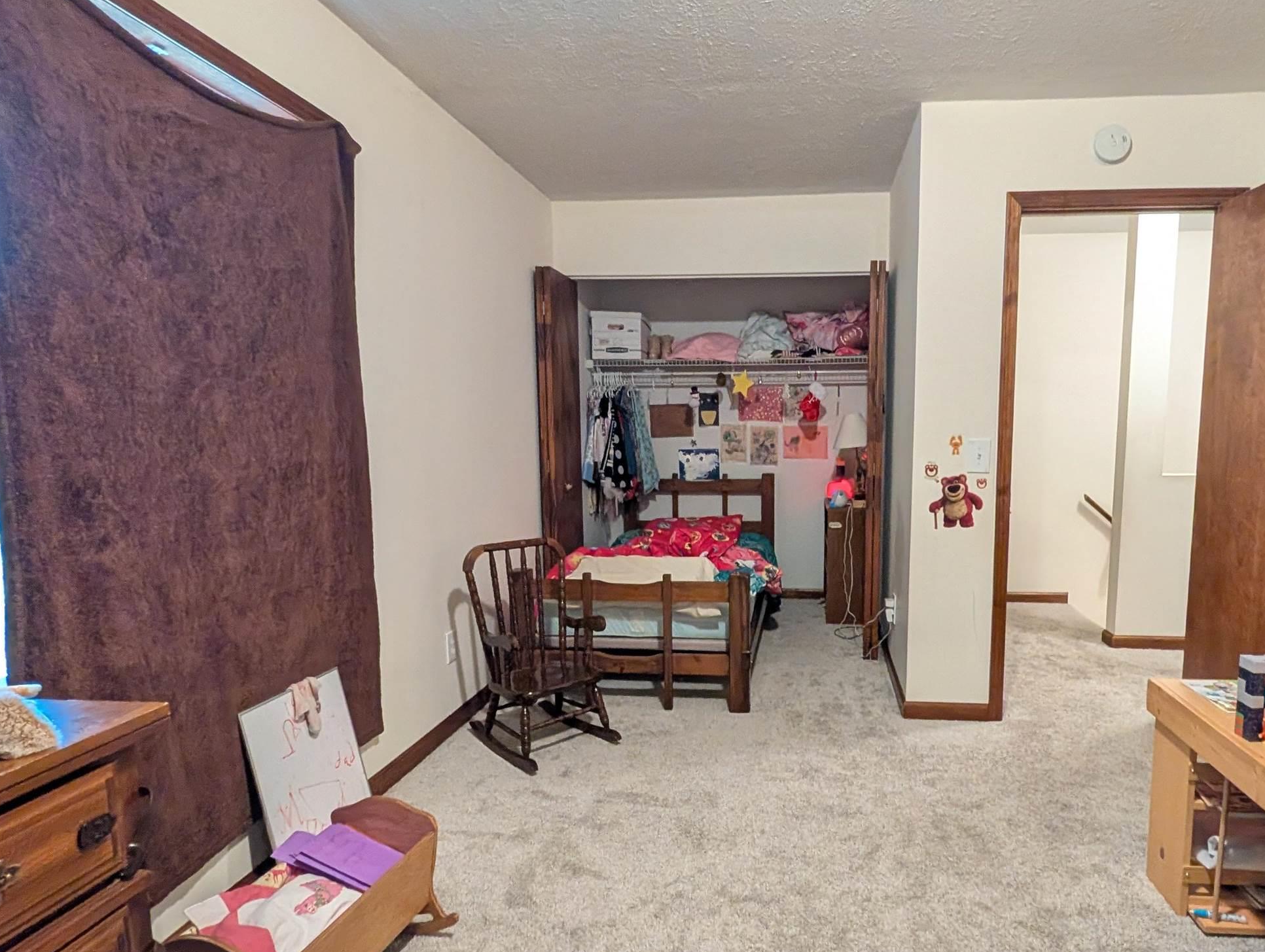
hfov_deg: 83.7
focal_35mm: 19
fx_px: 695
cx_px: 751
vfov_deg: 68.7
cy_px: 510
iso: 1523
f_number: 1.7
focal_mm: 2.02
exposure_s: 1/40
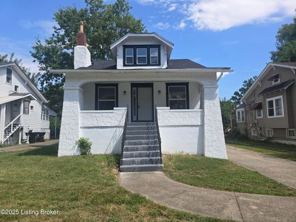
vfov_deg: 58.9
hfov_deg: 73.9
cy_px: 111
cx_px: 148
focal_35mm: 23
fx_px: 197
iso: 12
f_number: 1.7
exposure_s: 1/634
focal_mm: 6.3
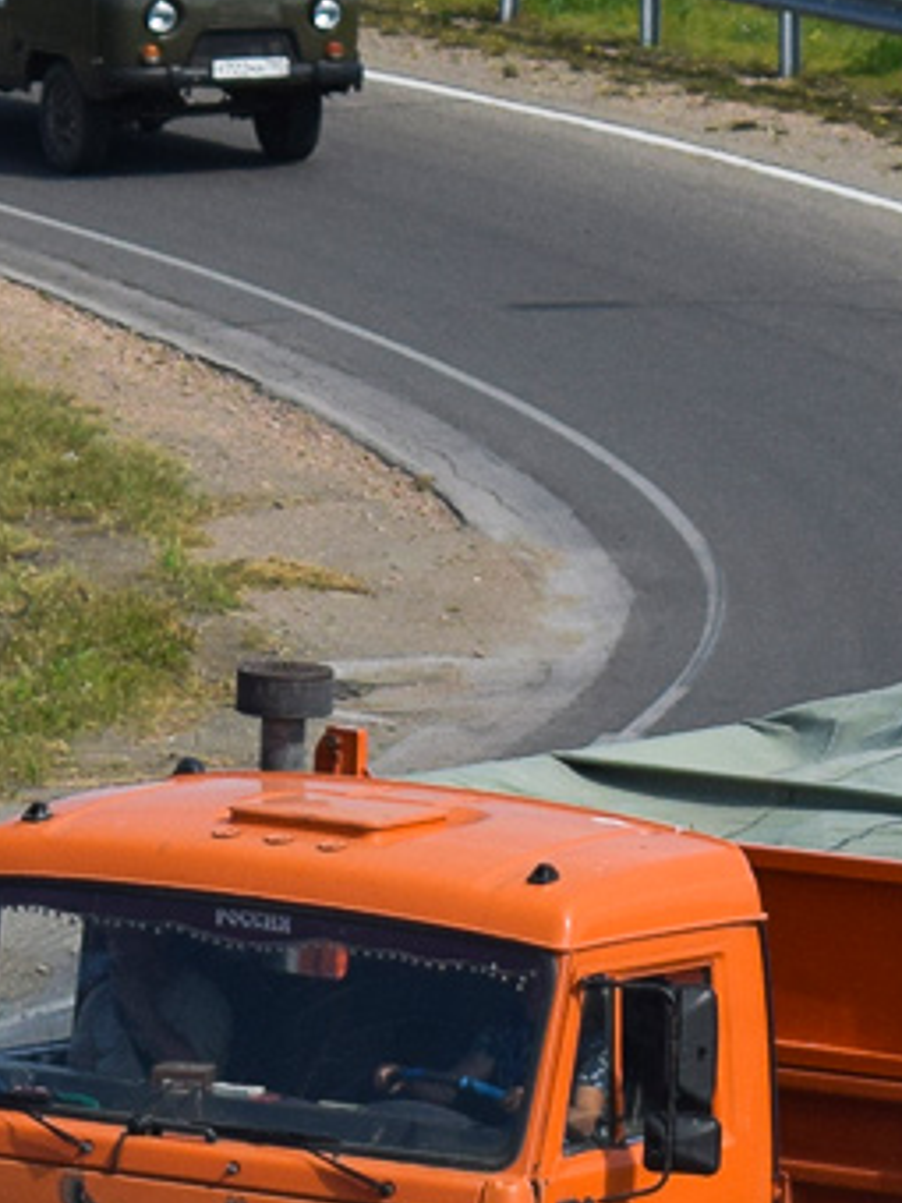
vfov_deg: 7.1
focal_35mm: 280
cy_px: 764
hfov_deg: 5.3
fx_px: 9717
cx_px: 552
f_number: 6.3
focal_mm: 55
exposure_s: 1/1250
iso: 200
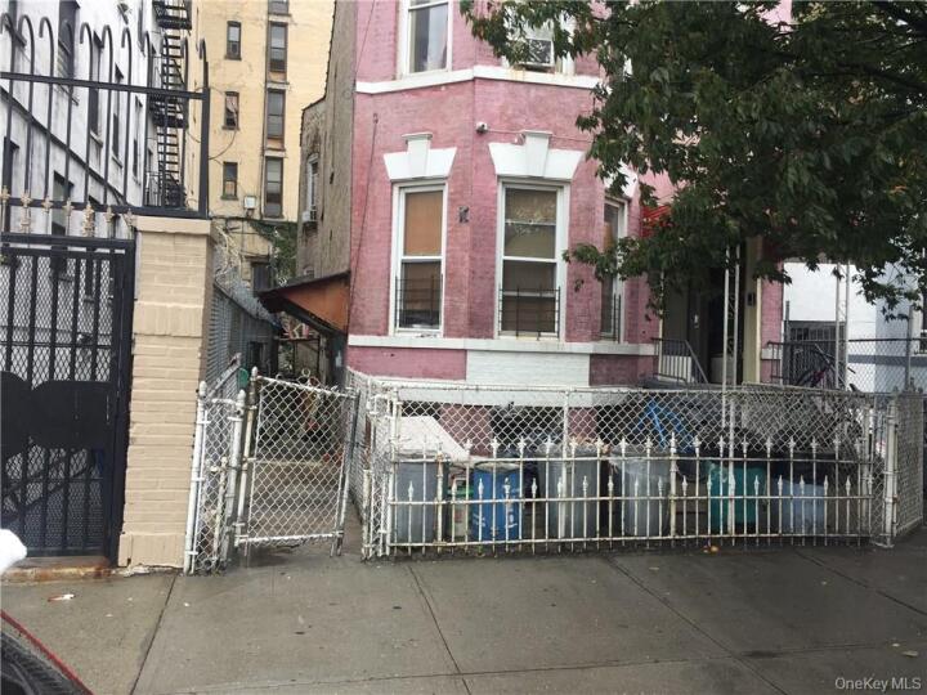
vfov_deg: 48.2
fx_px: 777
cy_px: 348
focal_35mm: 29
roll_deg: -4.0
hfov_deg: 61.7
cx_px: 464
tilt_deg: -0.2
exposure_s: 1/120
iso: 32
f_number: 2.2
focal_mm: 4.15
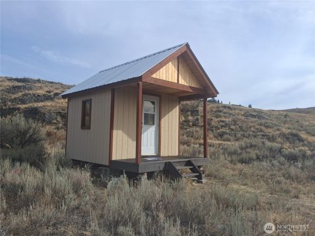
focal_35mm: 27
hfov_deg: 65.3
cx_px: 158
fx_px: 246
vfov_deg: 51.4
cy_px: 118
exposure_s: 1/575
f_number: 1.8
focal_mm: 4
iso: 20
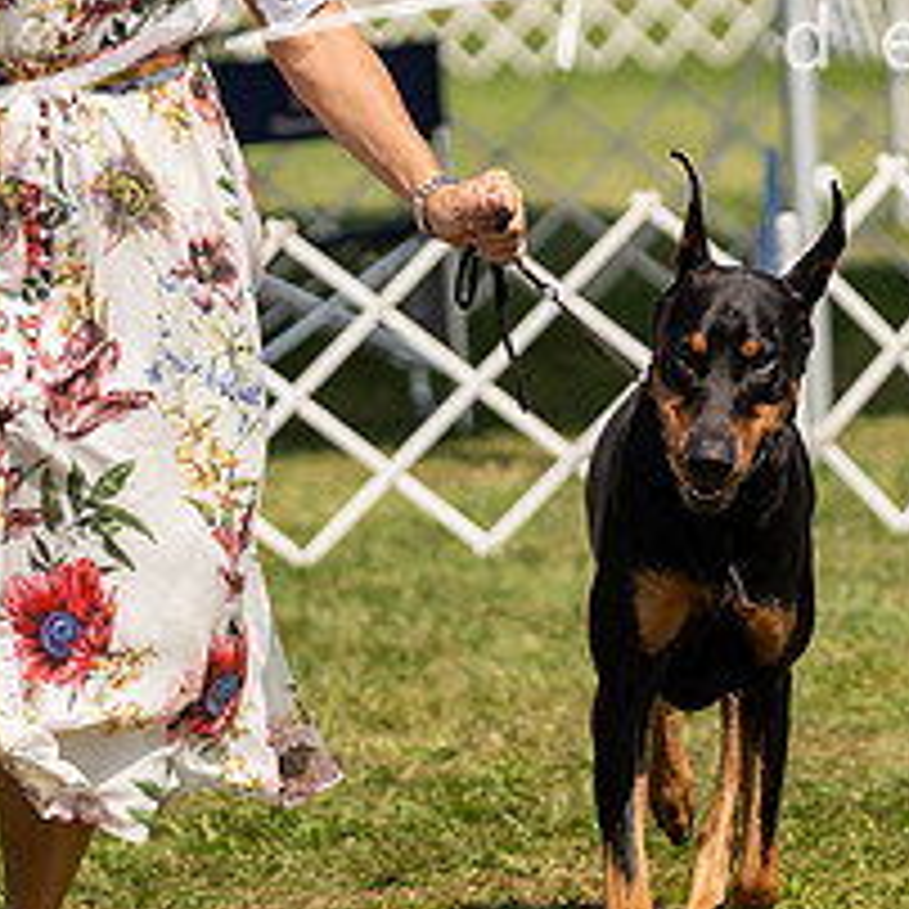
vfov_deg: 5.8
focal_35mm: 301
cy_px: 202
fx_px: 8942
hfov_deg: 5.8
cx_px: 614
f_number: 2.8
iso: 200
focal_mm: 106
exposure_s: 1/3200
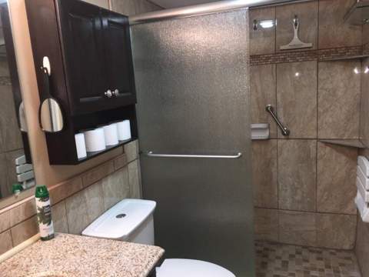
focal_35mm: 29
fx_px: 309
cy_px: 138
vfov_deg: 48.2
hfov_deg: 61.7
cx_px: 184
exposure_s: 1/45
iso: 25
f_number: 2.2
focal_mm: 4.15
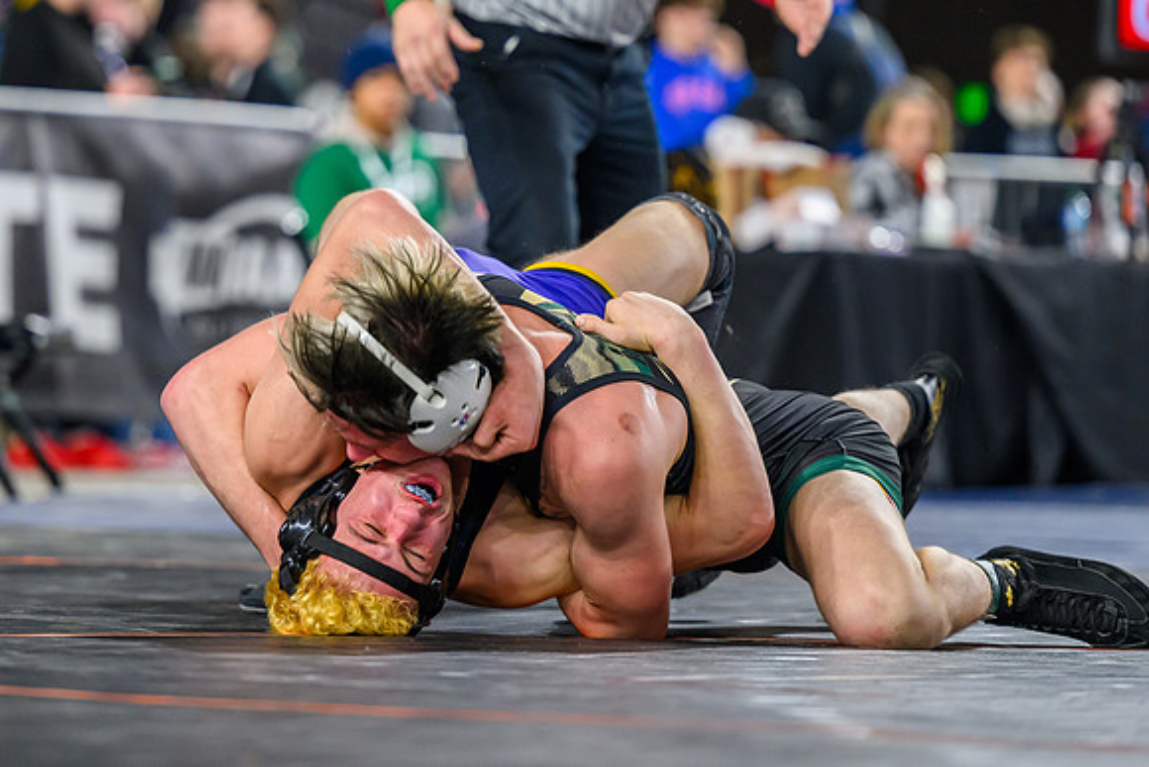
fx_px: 7411
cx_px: 454
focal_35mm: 232
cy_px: 161
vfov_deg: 5.9
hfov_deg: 8.9
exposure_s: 1/800
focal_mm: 145
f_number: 2.8
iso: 2500
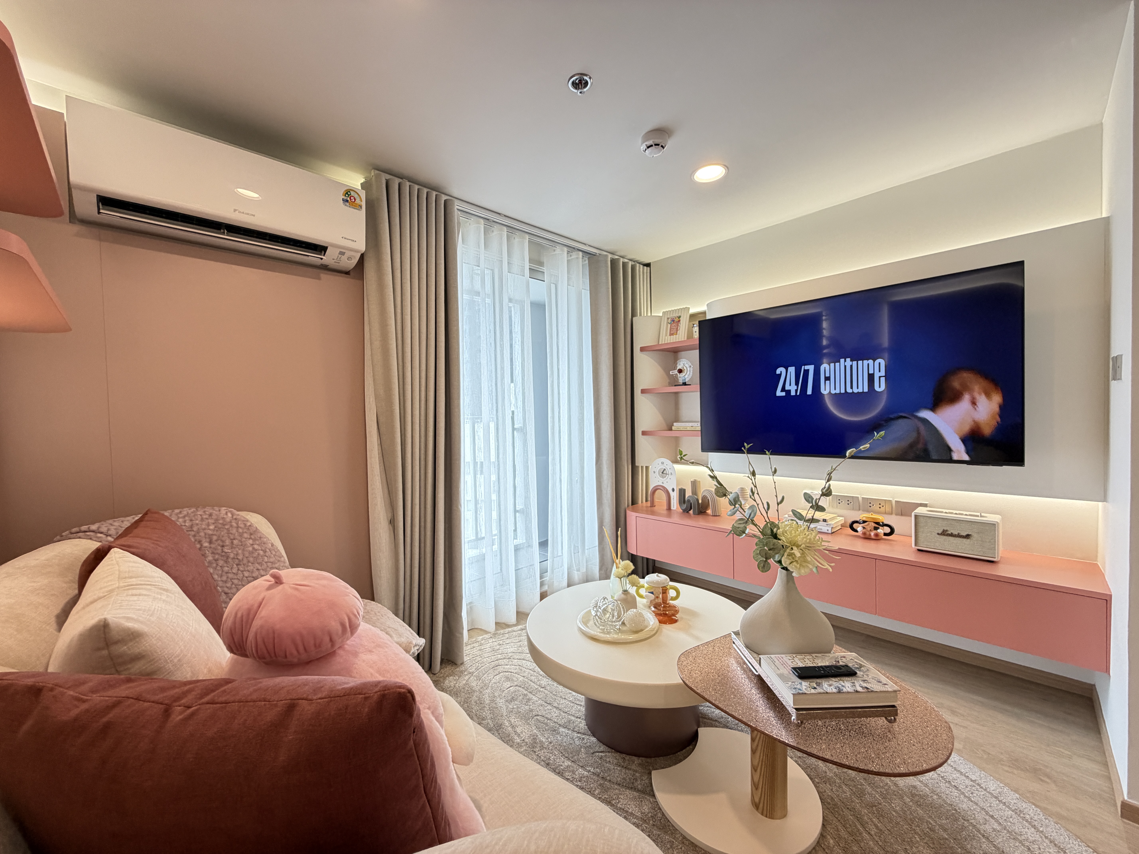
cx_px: 570
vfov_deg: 85.7
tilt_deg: -1.9
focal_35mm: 14
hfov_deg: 102.1
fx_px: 461
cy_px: 427
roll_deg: +1.0
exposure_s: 1/121
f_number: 2.2
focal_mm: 2.22
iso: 250
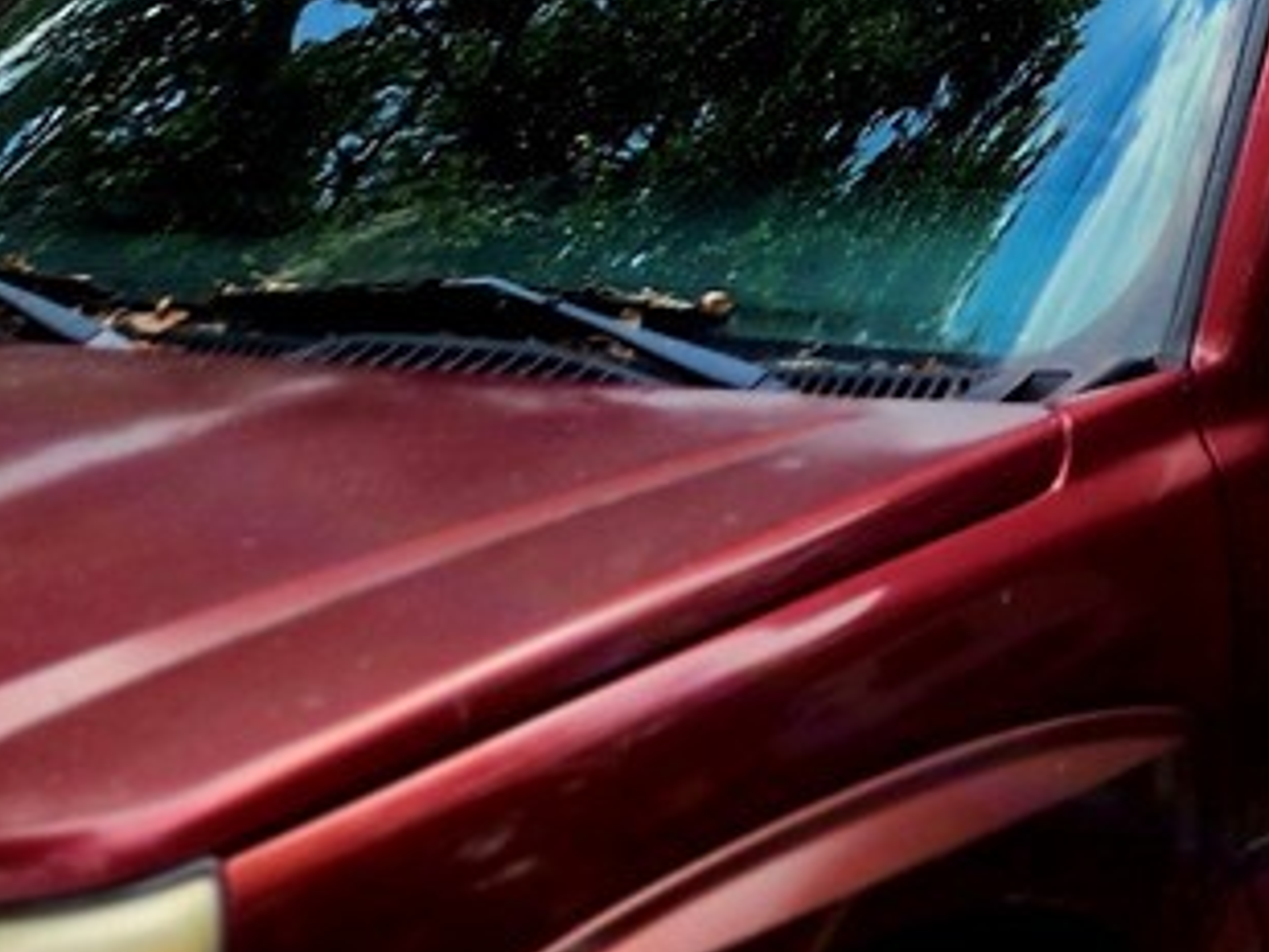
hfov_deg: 13.8
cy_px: -710
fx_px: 4364
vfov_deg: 11.6
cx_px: 2608
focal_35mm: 119
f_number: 1.8
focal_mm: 5.54
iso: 25
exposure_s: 1/357
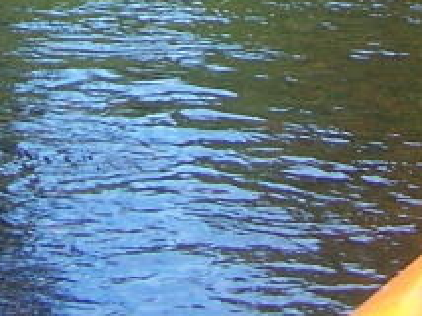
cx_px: 221
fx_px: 2216
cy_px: -393
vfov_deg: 7.7
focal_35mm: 182
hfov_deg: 10.9
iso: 80
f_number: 2.8
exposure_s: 1/320
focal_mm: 6.3
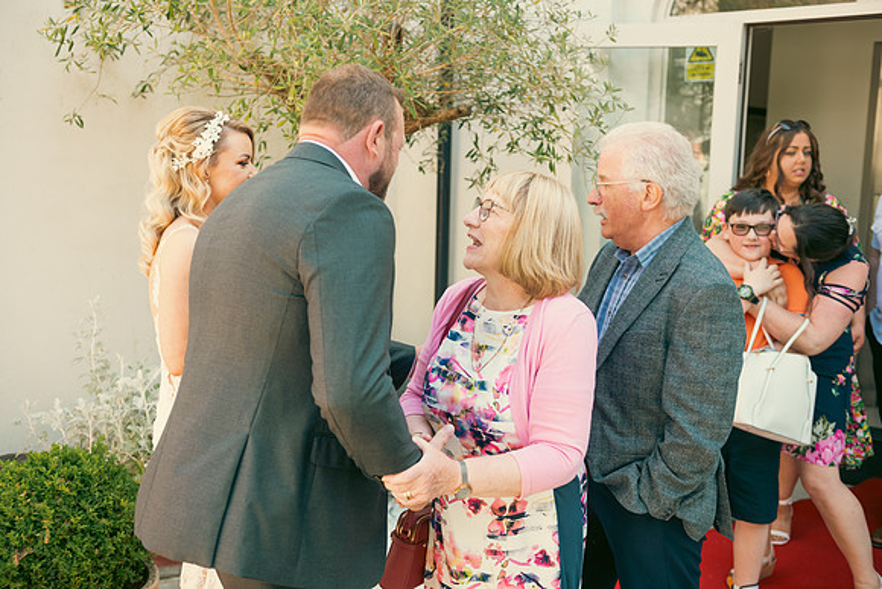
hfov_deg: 48.4
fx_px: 980
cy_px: 294
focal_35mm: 40
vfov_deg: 33.4
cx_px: 441
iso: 160
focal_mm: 40
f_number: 3.5
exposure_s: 1/250
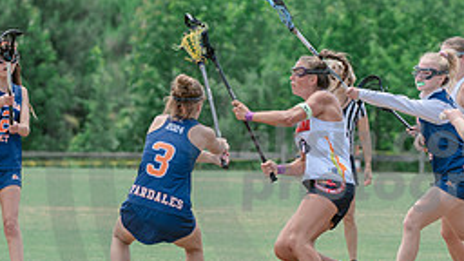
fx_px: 5549
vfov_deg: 2.7
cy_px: 160
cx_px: 368
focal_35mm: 451
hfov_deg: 4.8
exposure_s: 1/1600
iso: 400
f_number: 5
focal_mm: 190
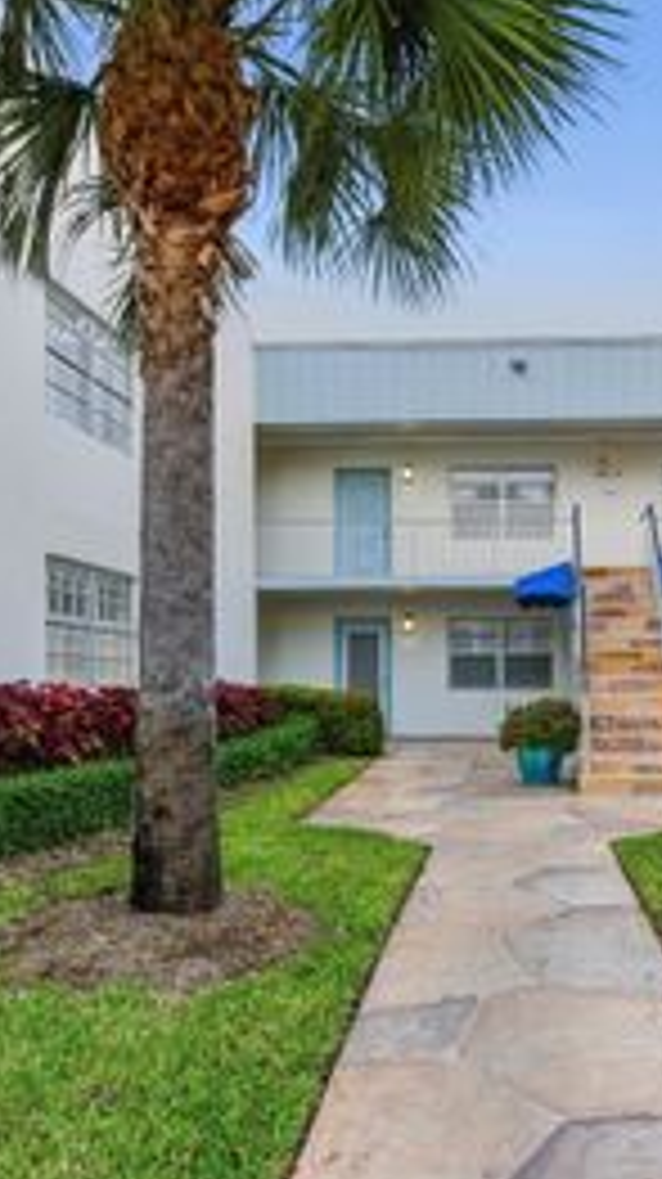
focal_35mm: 28
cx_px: 522
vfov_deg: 67.7
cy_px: 668
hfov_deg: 39.9
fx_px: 875
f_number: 8
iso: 400
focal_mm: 14
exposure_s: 1/1250
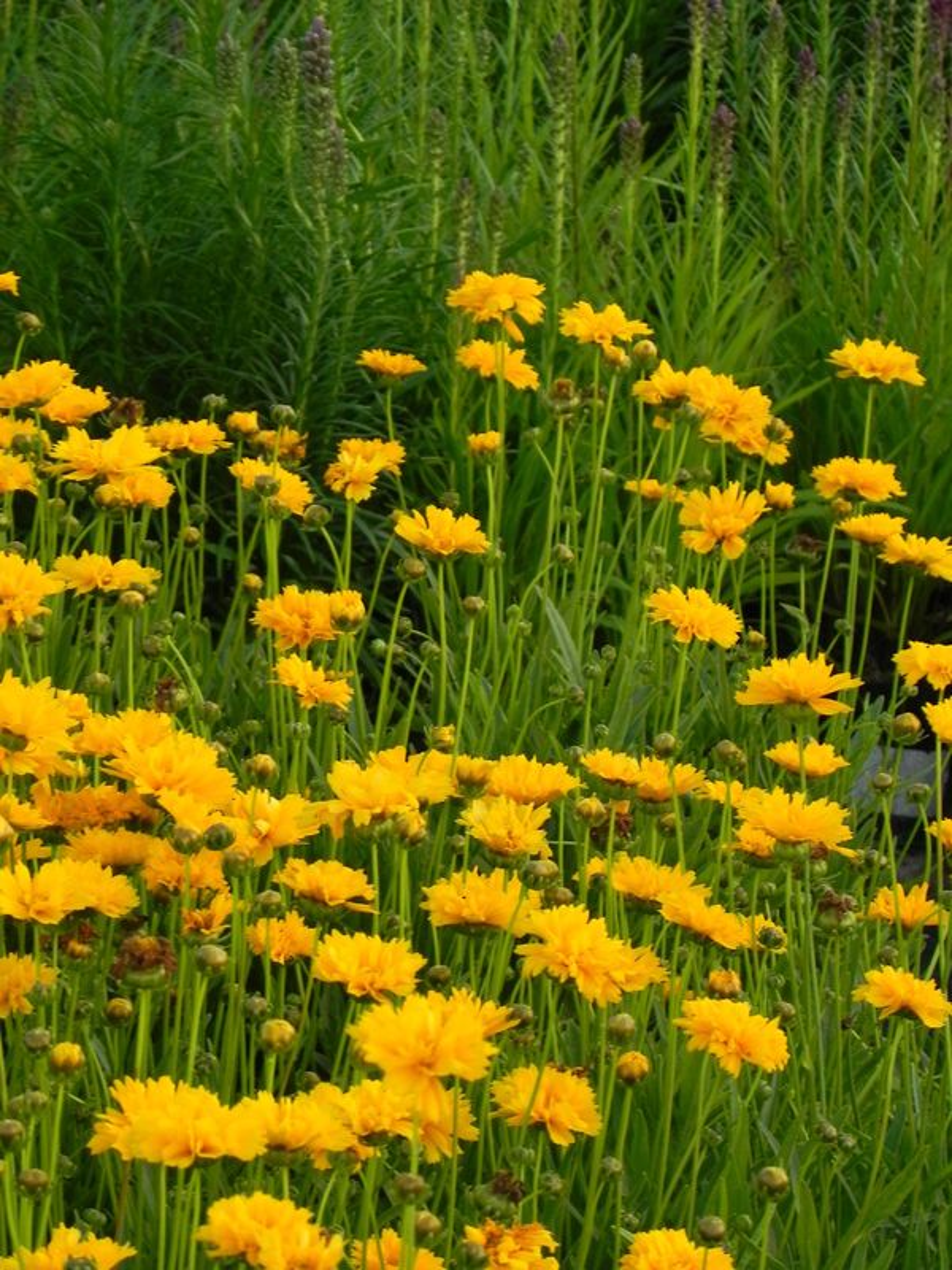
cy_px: 635
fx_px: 6747
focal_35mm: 184
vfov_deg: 10.7
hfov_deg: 8.1
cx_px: 476
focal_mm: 32.7
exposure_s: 1/25
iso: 160
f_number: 5
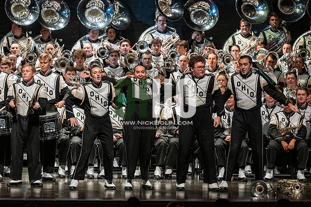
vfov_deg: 6.1
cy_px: 104
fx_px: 1943
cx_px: 156
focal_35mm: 225
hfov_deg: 9.2
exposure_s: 1/500
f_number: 4
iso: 4000
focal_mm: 150
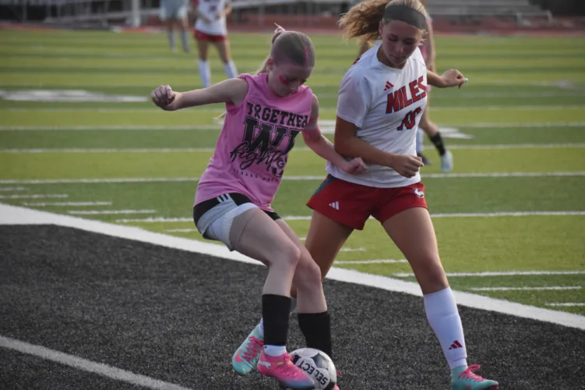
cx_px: 292
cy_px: 195
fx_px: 3898
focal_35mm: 240
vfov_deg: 5.7
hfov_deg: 8.6
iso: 1800
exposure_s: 1/4000
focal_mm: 160
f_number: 5
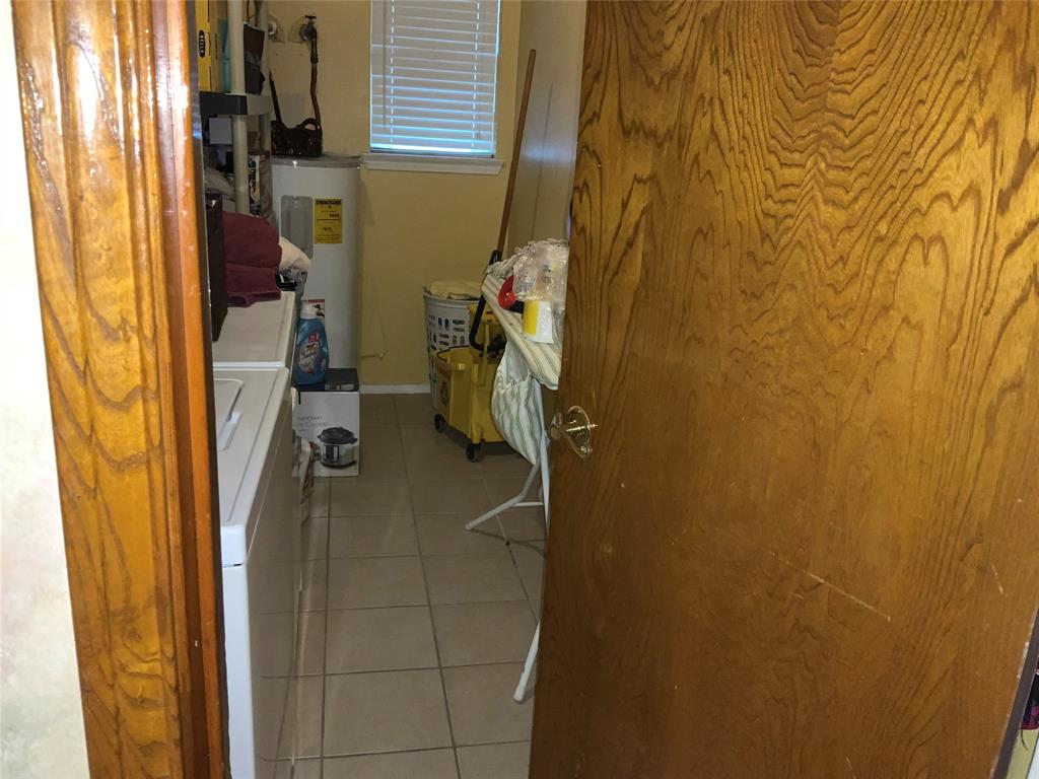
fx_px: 870
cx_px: 520
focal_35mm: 29
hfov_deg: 61.7
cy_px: 390
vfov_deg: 48.2
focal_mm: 3
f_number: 1.8
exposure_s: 1/30
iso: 100
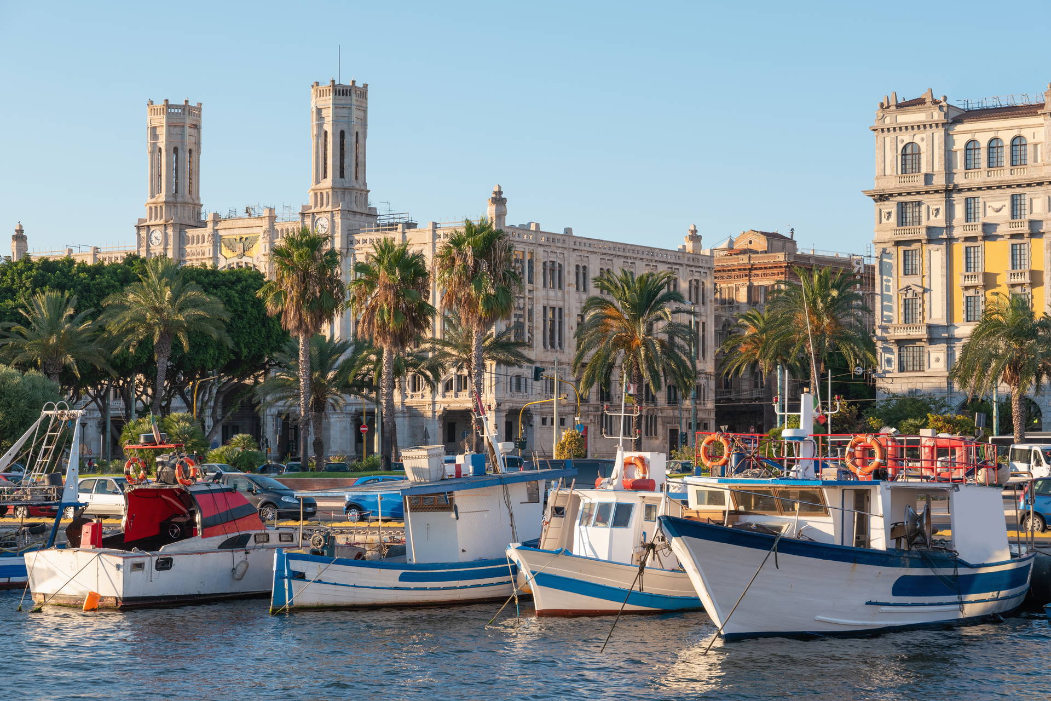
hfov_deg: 26.0
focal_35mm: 78
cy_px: 350
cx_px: 526
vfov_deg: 17.5
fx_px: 2277
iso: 200
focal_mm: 78
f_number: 9
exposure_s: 1/160
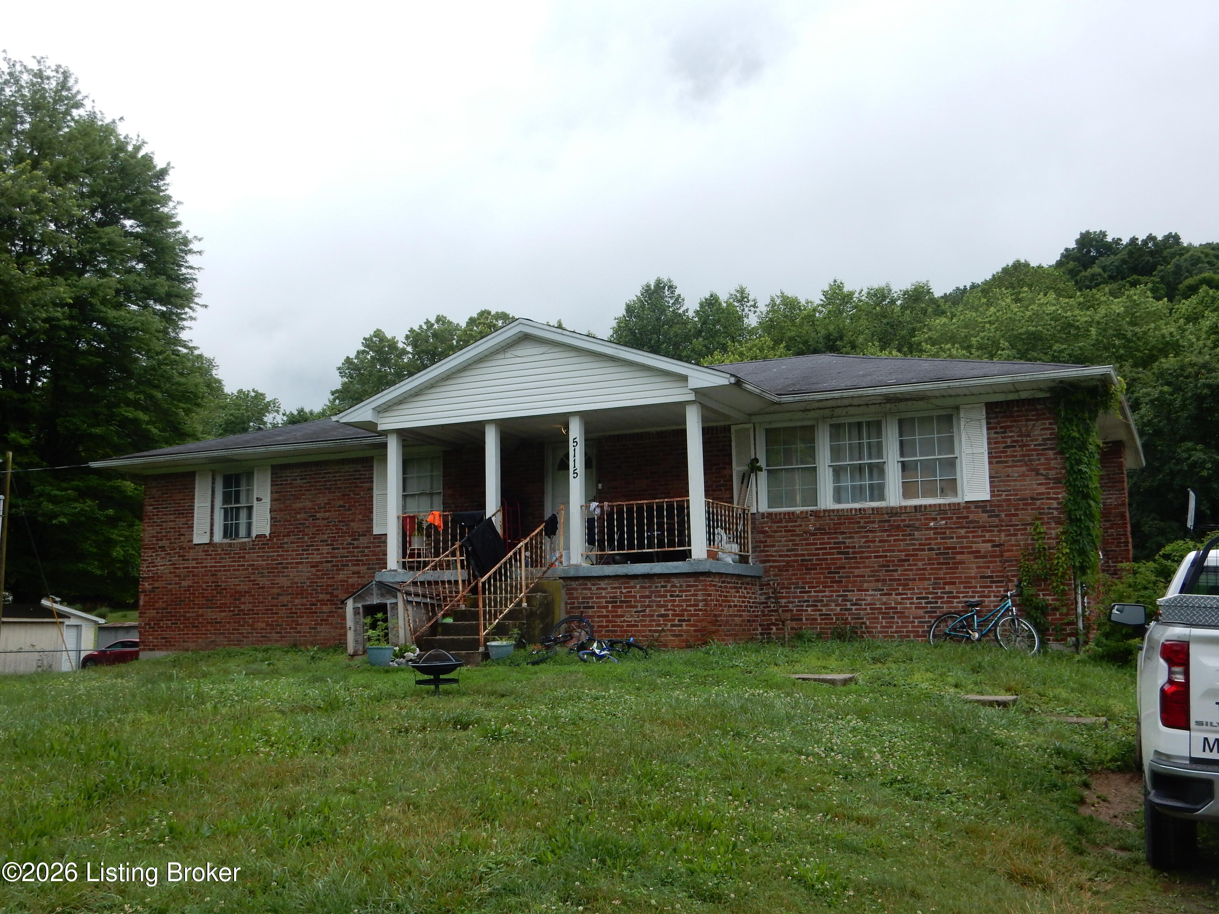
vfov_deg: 39.7
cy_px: 457
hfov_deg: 51.4
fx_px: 1268
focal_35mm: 36
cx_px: 610
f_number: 4
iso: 125
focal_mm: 6.4
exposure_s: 1/500
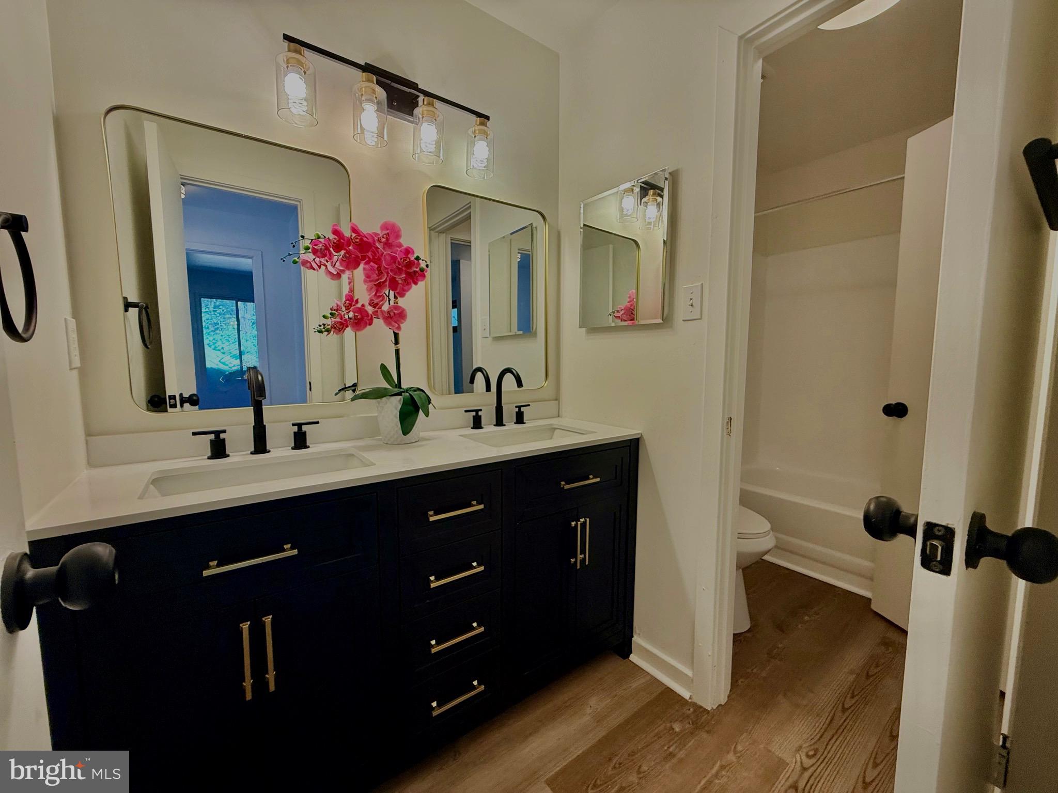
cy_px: 396
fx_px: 428
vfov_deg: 85.7
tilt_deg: -3.3
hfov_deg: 102.1
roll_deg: +0.1
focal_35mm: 14
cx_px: 529
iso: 125
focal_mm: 2.22
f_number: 2.2
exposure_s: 1/120
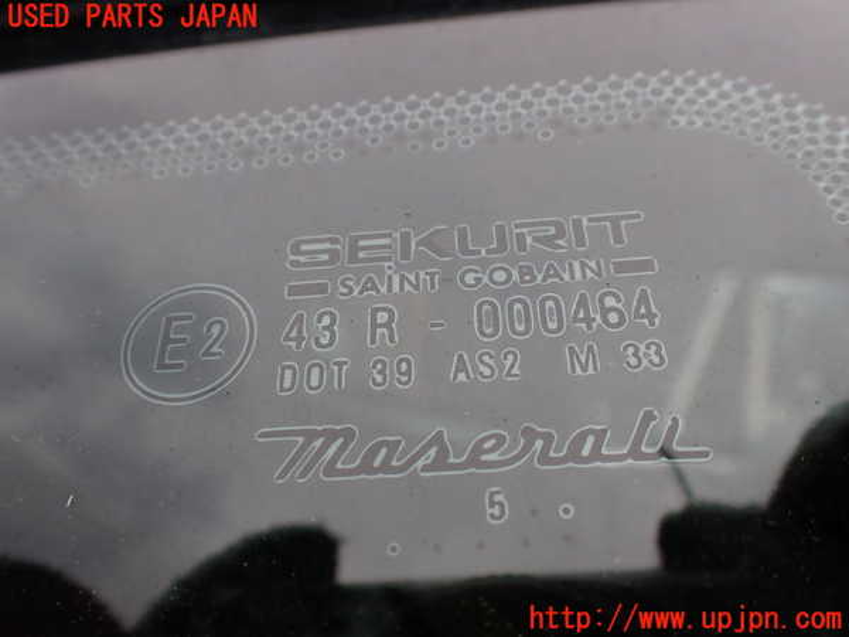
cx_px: 424
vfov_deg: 46.8
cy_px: 318
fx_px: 736
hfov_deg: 60.0
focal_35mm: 30
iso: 100
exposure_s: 1/400
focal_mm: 5.4
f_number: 3.2
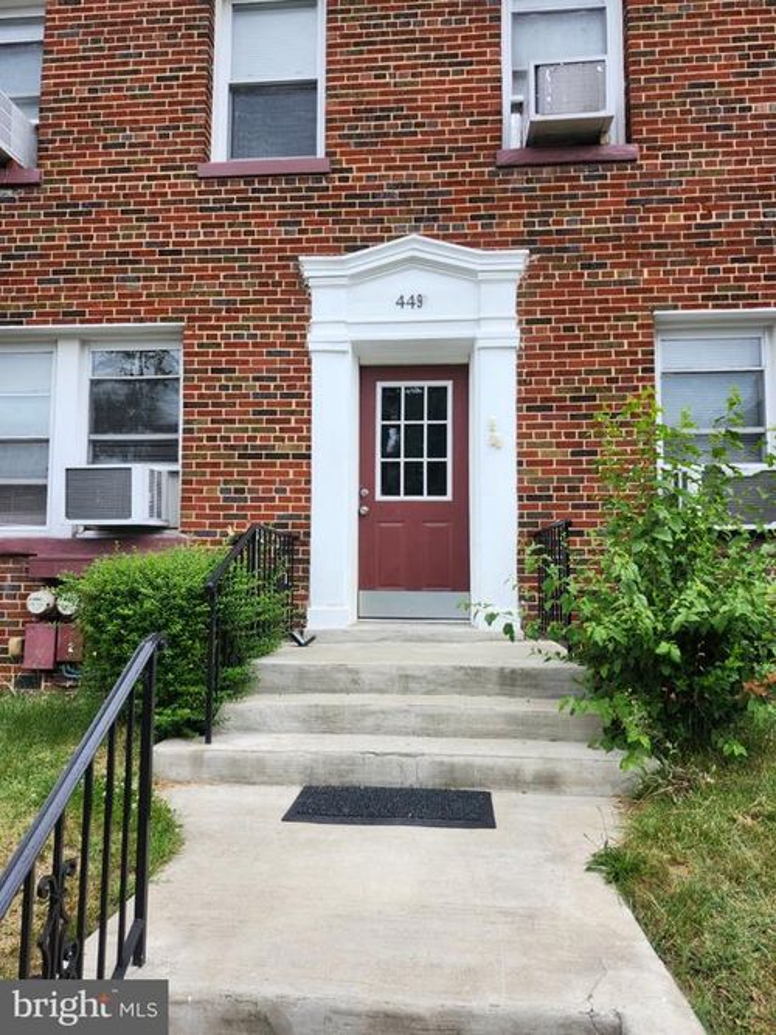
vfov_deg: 73.9
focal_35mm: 23
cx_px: 388
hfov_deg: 58.9
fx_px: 688
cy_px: 518
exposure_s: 1/912
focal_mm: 5.54
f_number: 1.8
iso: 25
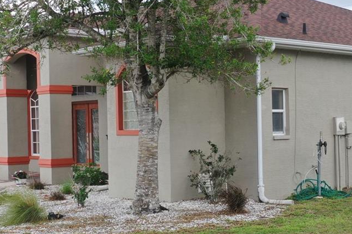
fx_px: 684
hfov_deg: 28.4
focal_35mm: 70
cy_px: 136
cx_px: 271
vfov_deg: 19.4
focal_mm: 10.26
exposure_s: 1/200
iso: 100
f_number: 5
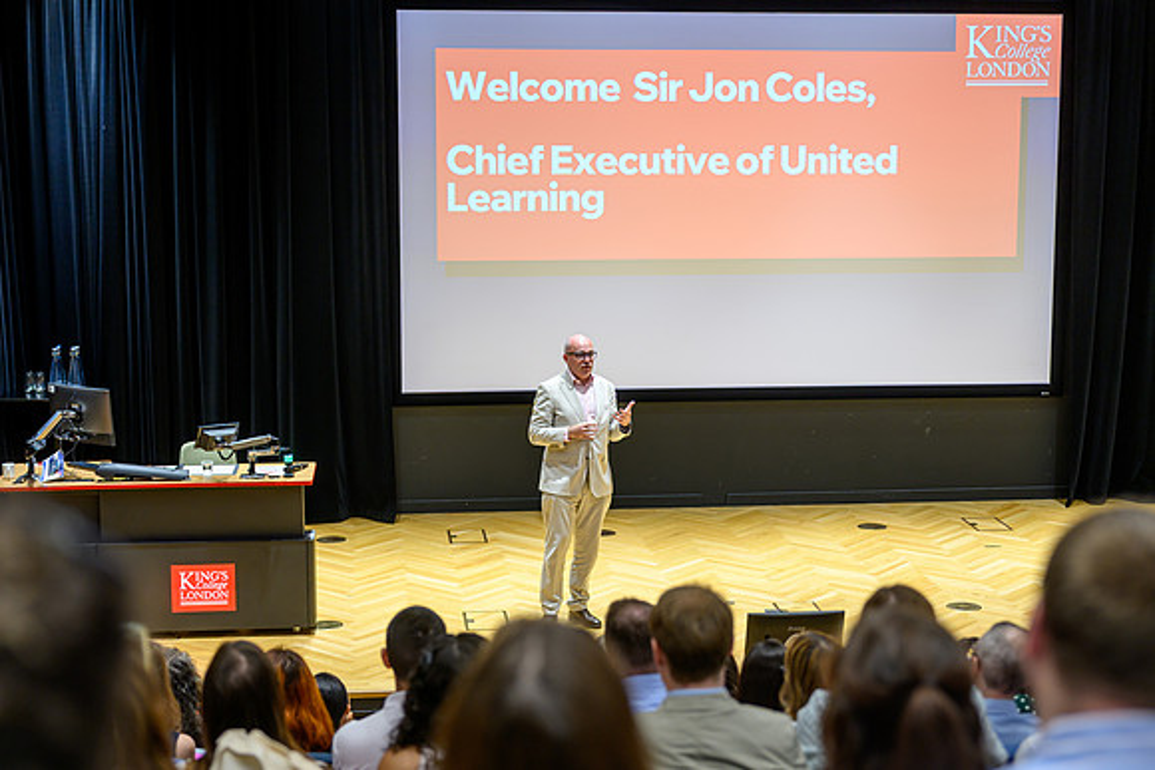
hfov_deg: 34.5
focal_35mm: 58
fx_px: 1862
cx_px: 578
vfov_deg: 23.4
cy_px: 385
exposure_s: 1/125
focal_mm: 56
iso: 320
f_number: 2.4
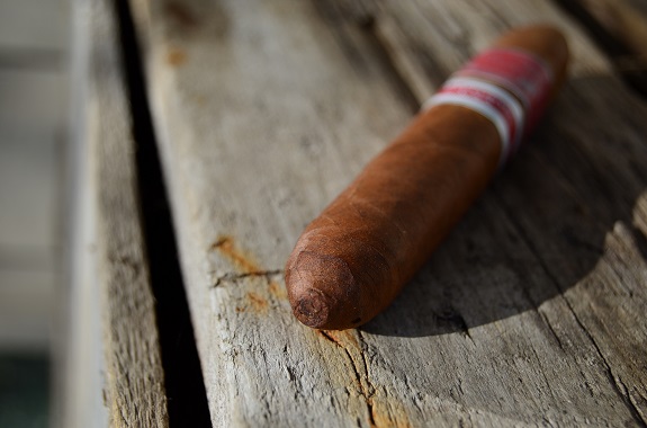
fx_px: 1479
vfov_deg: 16.5
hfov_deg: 24.7
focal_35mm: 82
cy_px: 214
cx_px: 324
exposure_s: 1/640
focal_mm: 55
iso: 160
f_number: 5.6
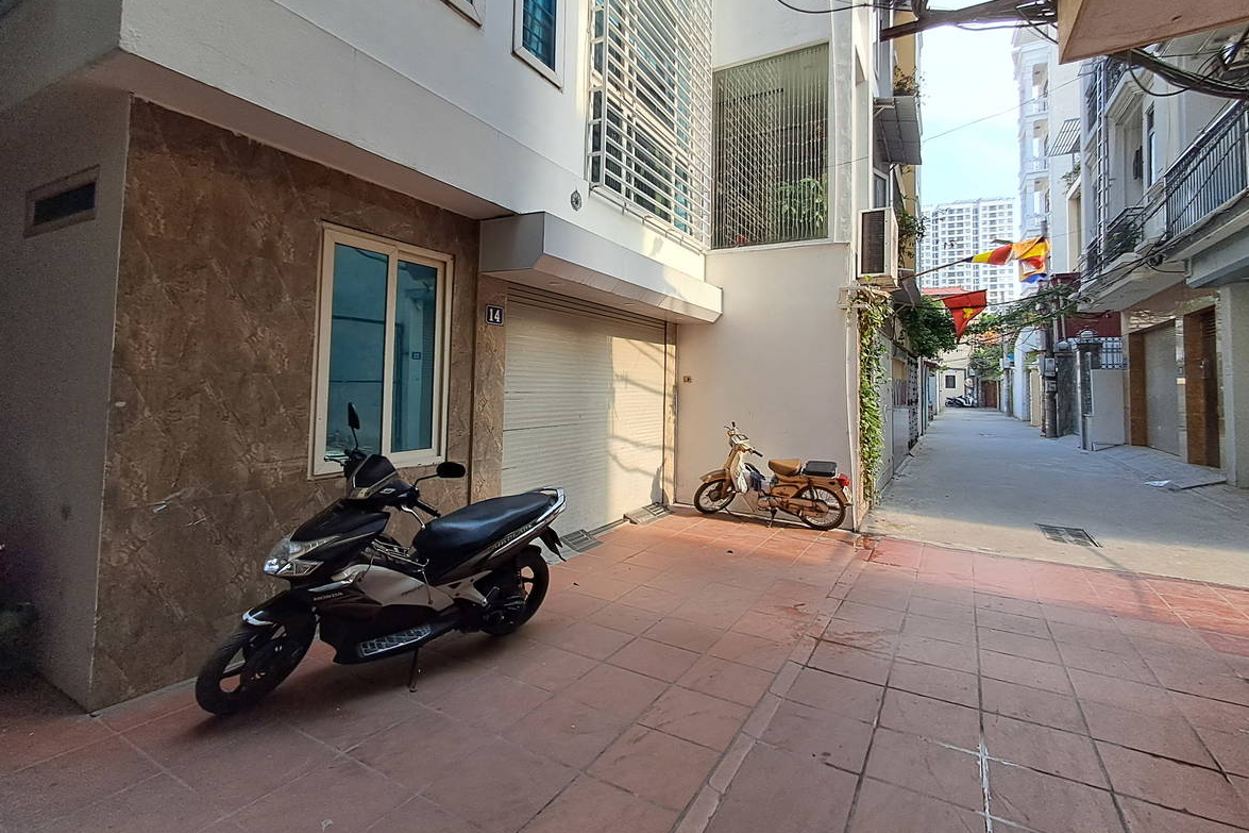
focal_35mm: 17
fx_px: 590
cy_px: 363
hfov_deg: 93.3
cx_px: 622
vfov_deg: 70.1
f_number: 2.2
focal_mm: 1.64
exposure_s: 1/213
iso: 40
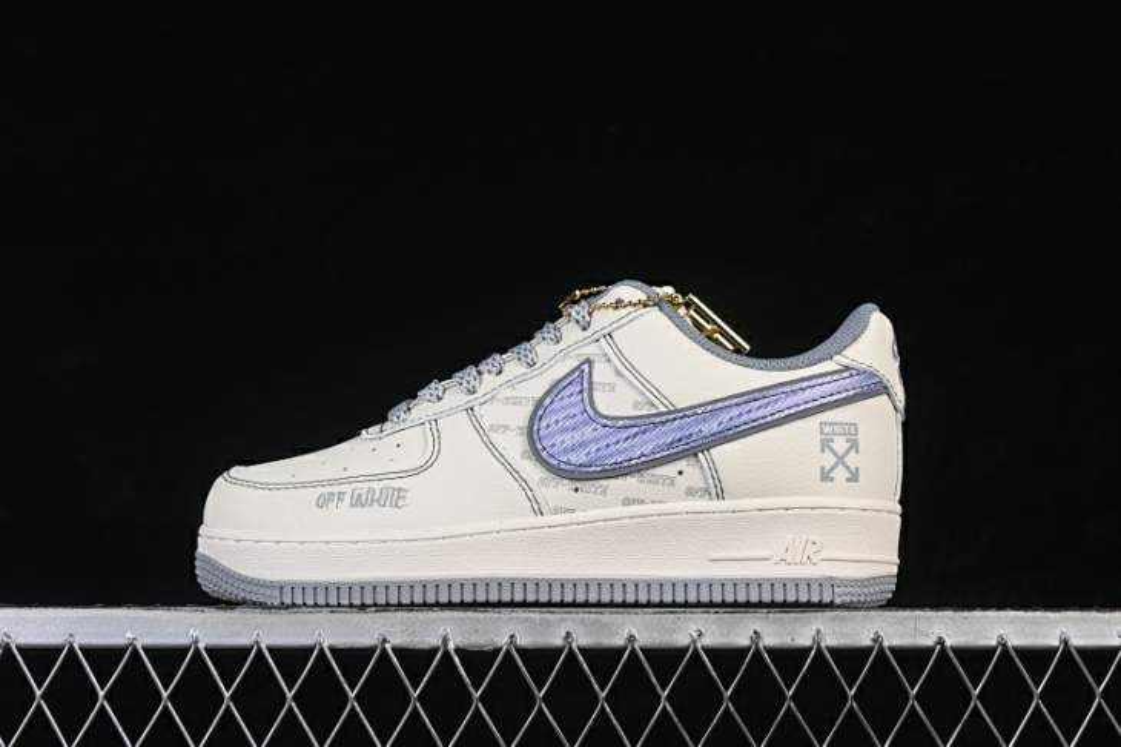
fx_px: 2334
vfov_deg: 18.2
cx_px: 560
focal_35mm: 75
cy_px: 374
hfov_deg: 27.0
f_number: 8
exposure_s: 1/80
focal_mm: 50
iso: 160
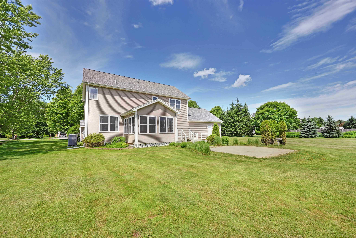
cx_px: 178
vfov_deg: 81.2
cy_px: 119
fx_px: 138
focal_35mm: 14
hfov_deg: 104.3
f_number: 14
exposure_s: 1/160
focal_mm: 14
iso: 100
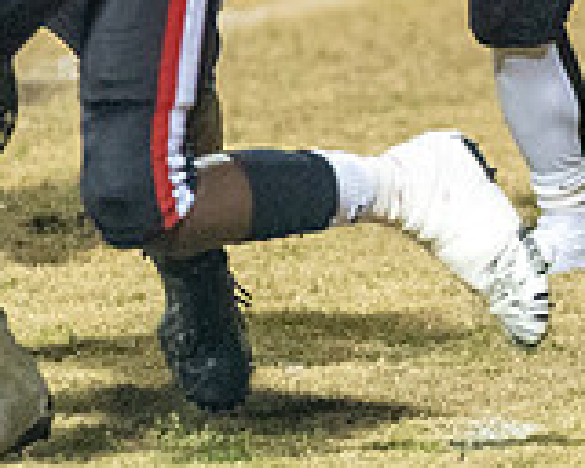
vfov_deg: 1.9
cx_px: 693
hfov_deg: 2.4
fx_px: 14007
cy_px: -165
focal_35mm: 809
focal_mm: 191
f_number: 3.2
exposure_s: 1/640
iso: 6400
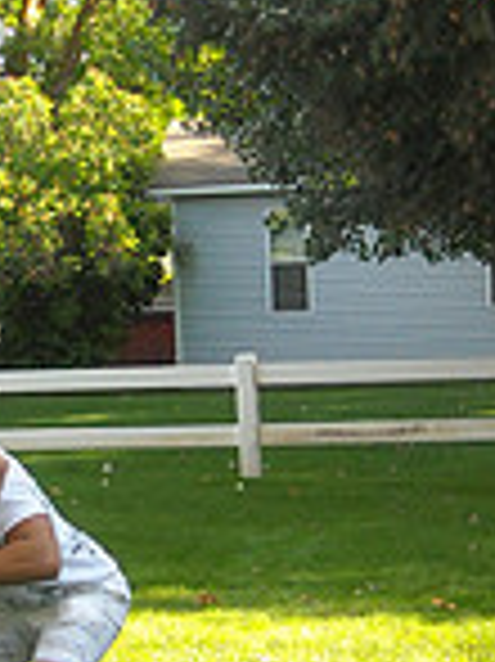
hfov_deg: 13.6
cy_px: 482
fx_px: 2043
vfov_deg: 18.3
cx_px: 4
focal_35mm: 107
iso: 168
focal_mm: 5.7
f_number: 2.8
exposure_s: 1/250
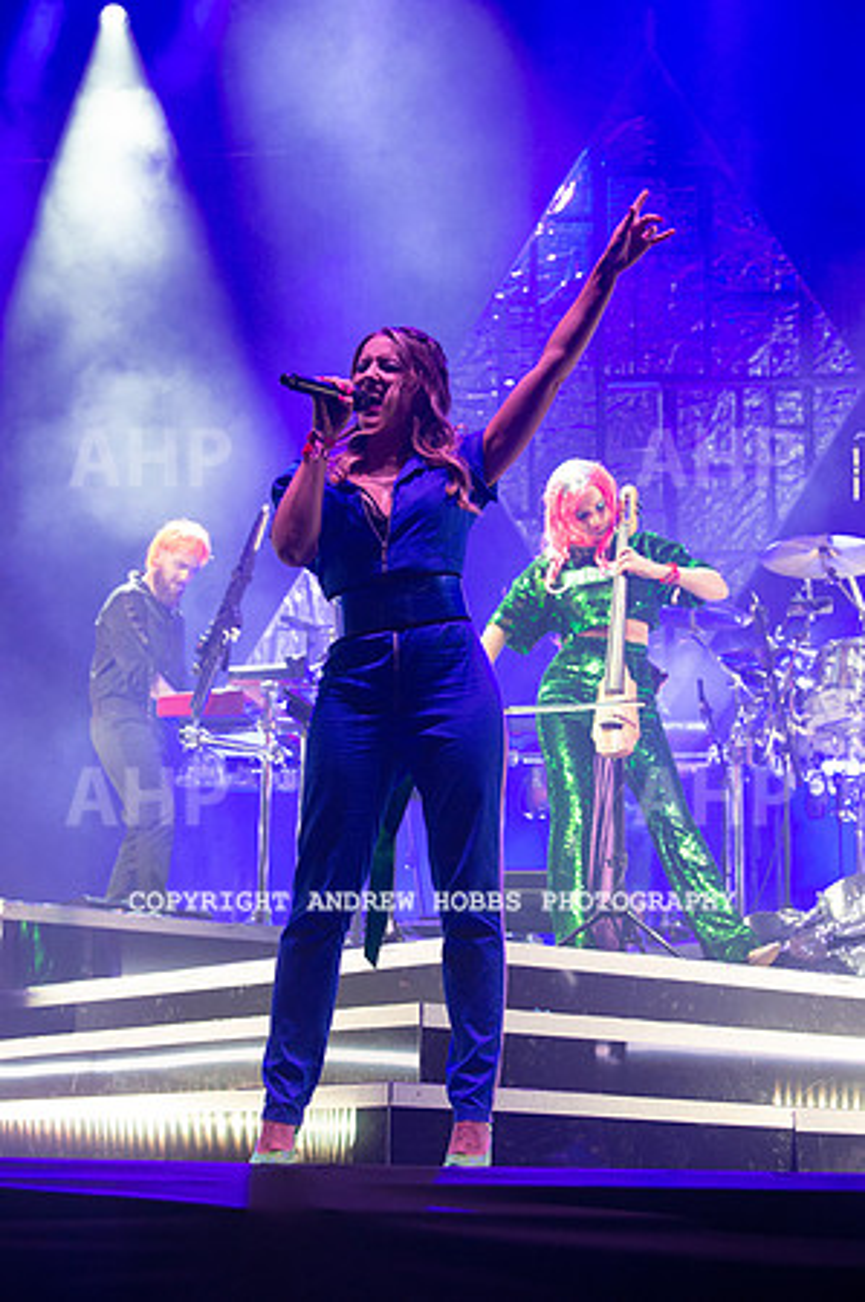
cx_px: 432
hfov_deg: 19.4
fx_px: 2529
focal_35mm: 70
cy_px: 651
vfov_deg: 28.9
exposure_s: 1/320
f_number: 4.5
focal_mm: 70
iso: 5000
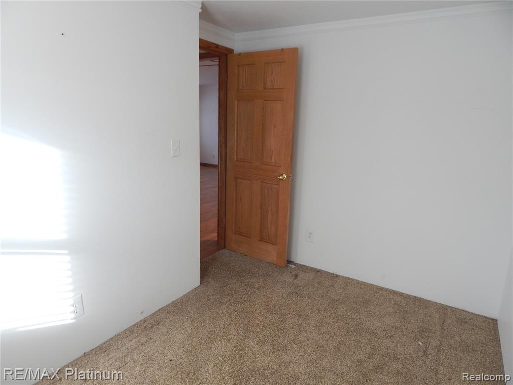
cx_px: 256
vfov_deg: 61.1
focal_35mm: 22
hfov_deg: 76.4
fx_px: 326
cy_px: 192
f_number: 3
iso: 180
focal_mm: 4
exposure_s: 1/30
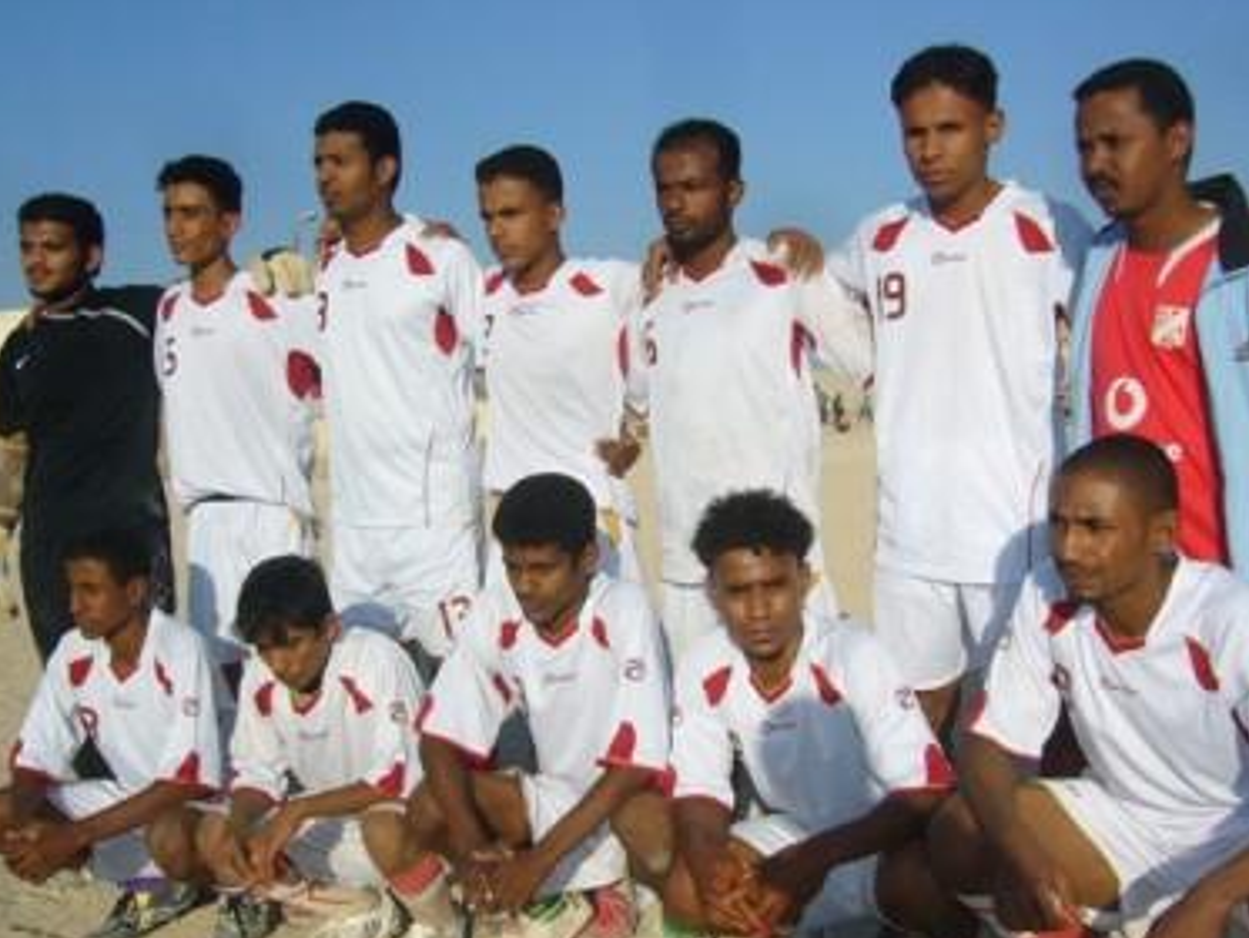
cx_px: 609
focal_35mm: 42
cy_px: 502
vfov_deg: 34.4
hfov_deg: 44.8
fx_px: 1516
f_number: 5.6
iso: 100
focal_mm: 5.8
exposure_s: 1/1000
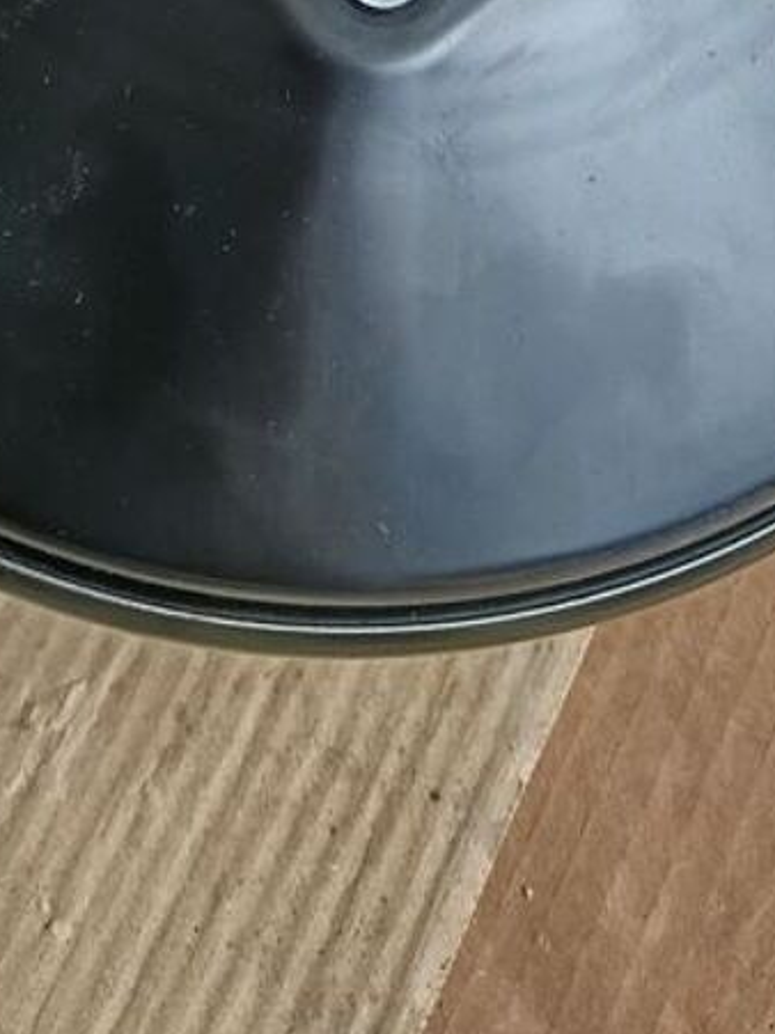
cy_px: -418
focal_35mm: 71
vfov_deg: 23.2
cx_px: 672
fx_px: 2120
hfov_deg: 20.4
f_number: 1.7
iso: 145
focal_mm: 5.31
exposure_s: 1/100
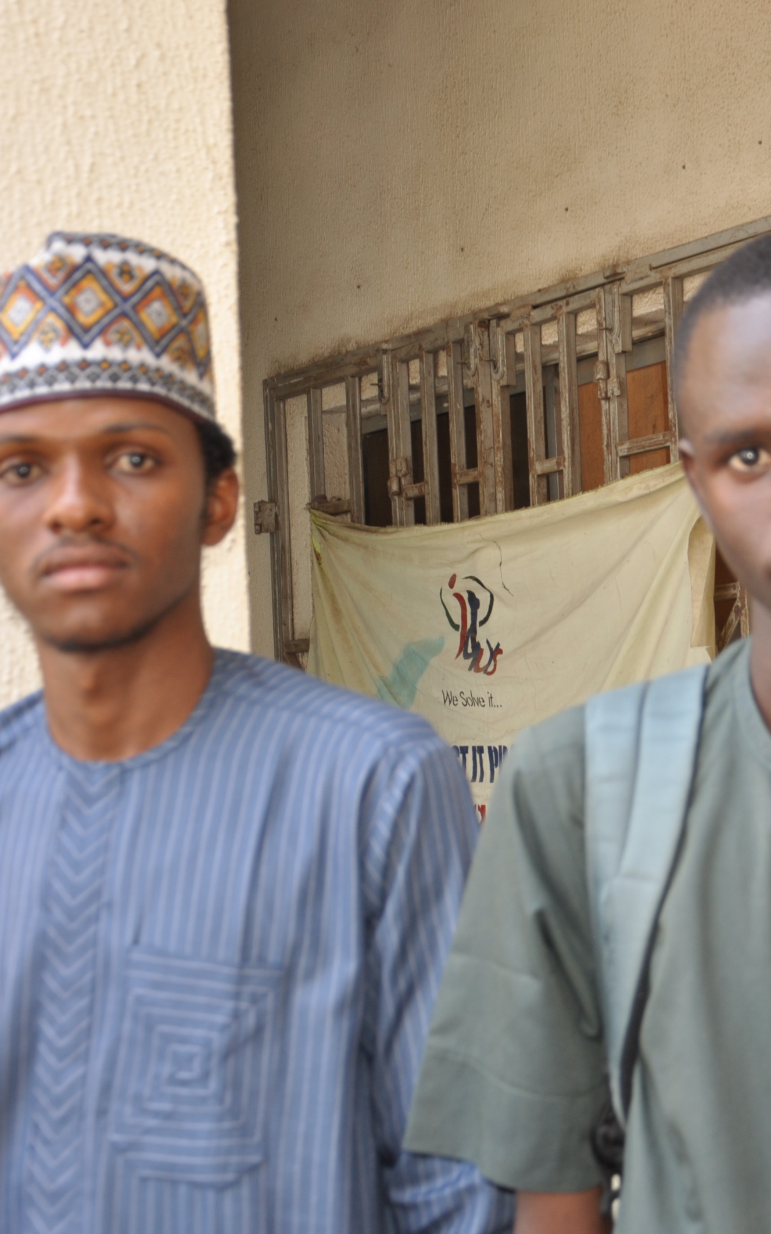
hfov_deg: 17.5
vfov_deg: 27.9
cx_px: 612
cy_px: 620
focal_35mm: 74
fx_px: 2489
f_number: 4.2
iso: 200
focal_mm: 32
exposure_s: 1/60
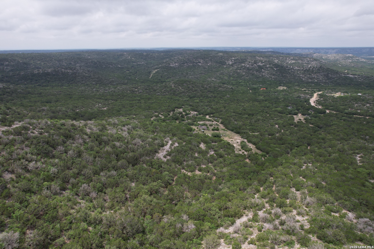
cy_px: 124
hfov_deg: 78.6
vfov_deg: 57.2
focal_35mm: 22
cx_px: 187
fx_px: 229
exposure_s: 1/2500
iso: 140
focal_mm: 8.38
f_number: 2.8
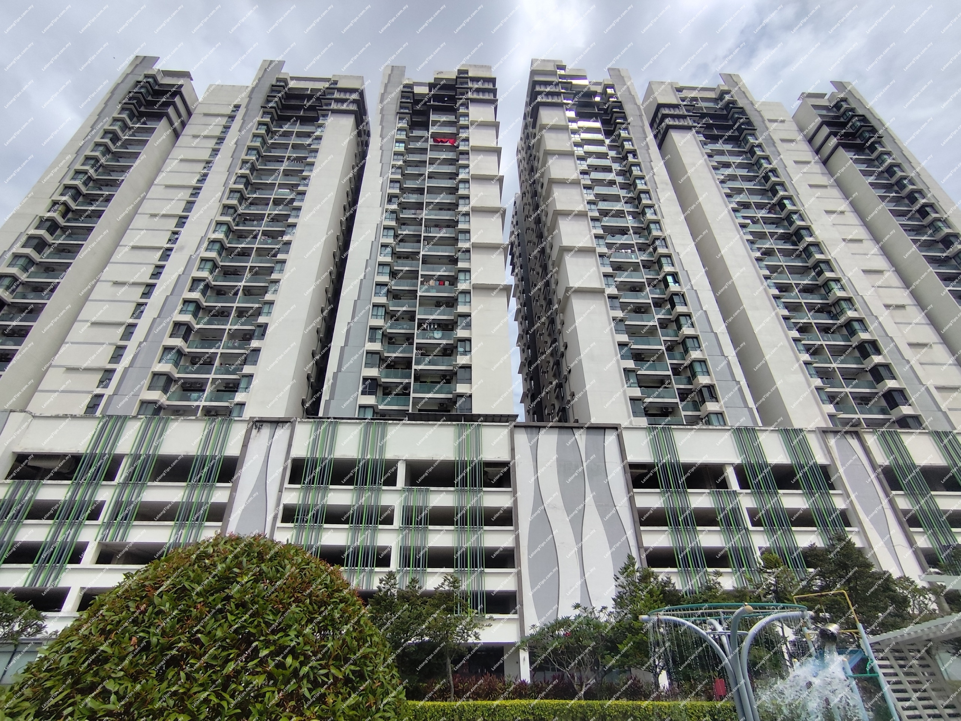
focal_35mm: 16
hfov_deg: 94.5
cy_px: 360
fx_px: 444
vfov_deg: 78.1
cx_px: 480
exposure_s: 1/2847
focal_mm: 1.65
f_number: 2.2
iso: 50
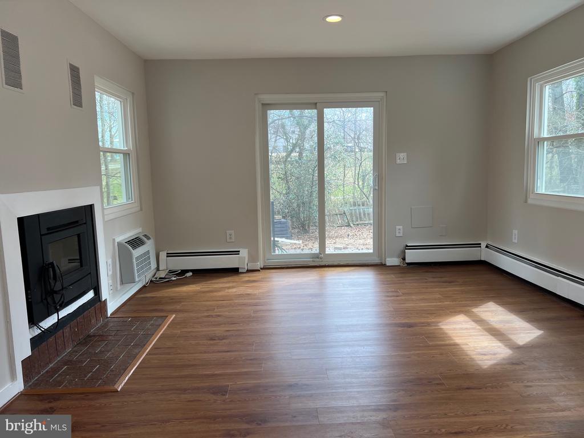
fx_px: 439
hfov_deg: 67.3
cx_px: 292
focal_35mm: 26
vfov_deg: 53.1
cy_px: 219
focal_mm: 5.7
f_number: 1.5
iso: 40
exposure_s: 1/212
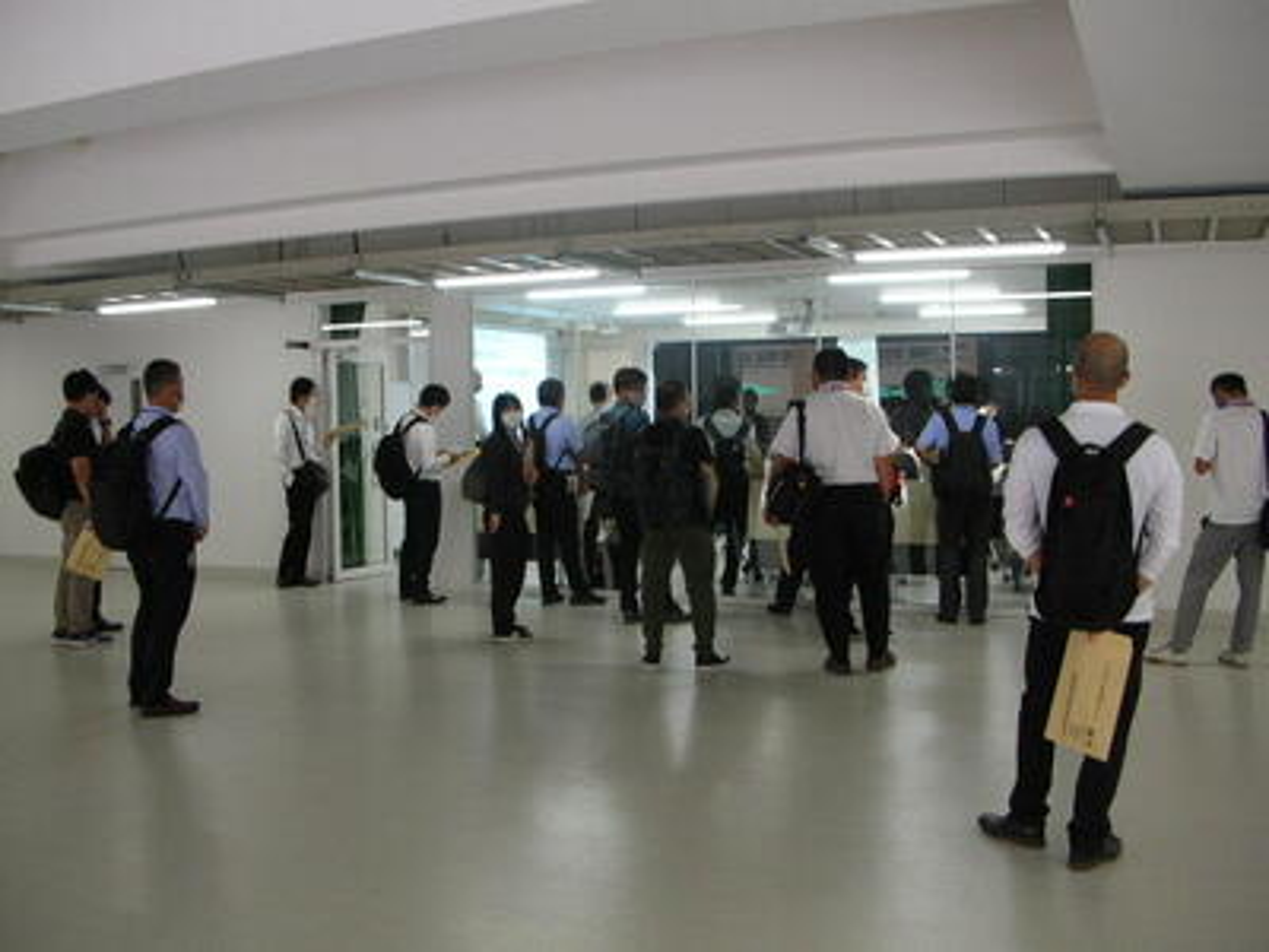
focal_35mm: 35
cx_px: 634
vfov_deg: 40.7
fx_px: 1283
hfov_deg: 52.6
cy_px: 476
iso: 50
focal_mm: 5.8
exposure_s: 1/15.6
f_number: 2.8
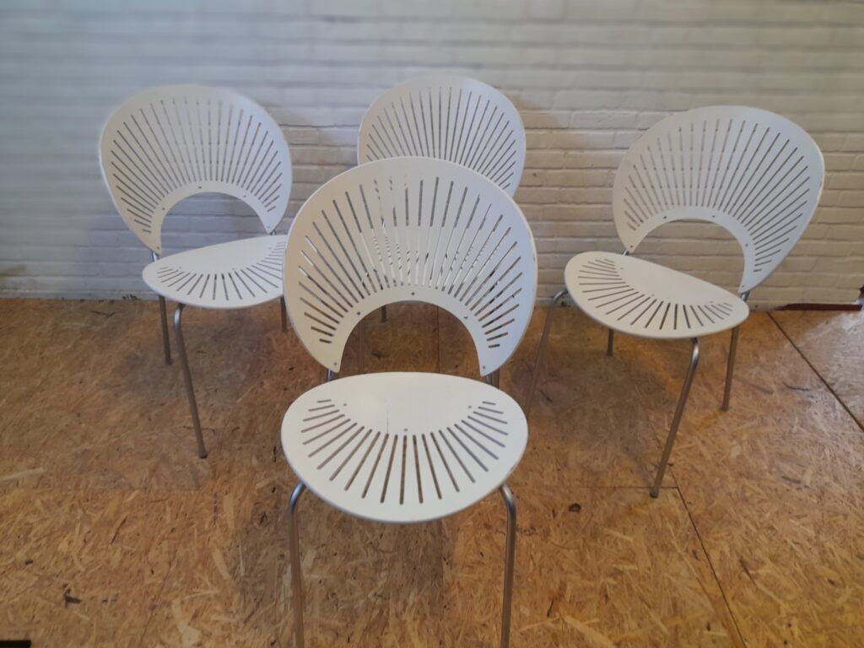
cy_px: 324
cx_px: 432
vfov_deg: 54.9
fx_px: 624
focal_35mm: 25
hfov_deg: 69.4
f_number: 2
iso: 100
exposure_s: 1/50
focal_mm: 4.6
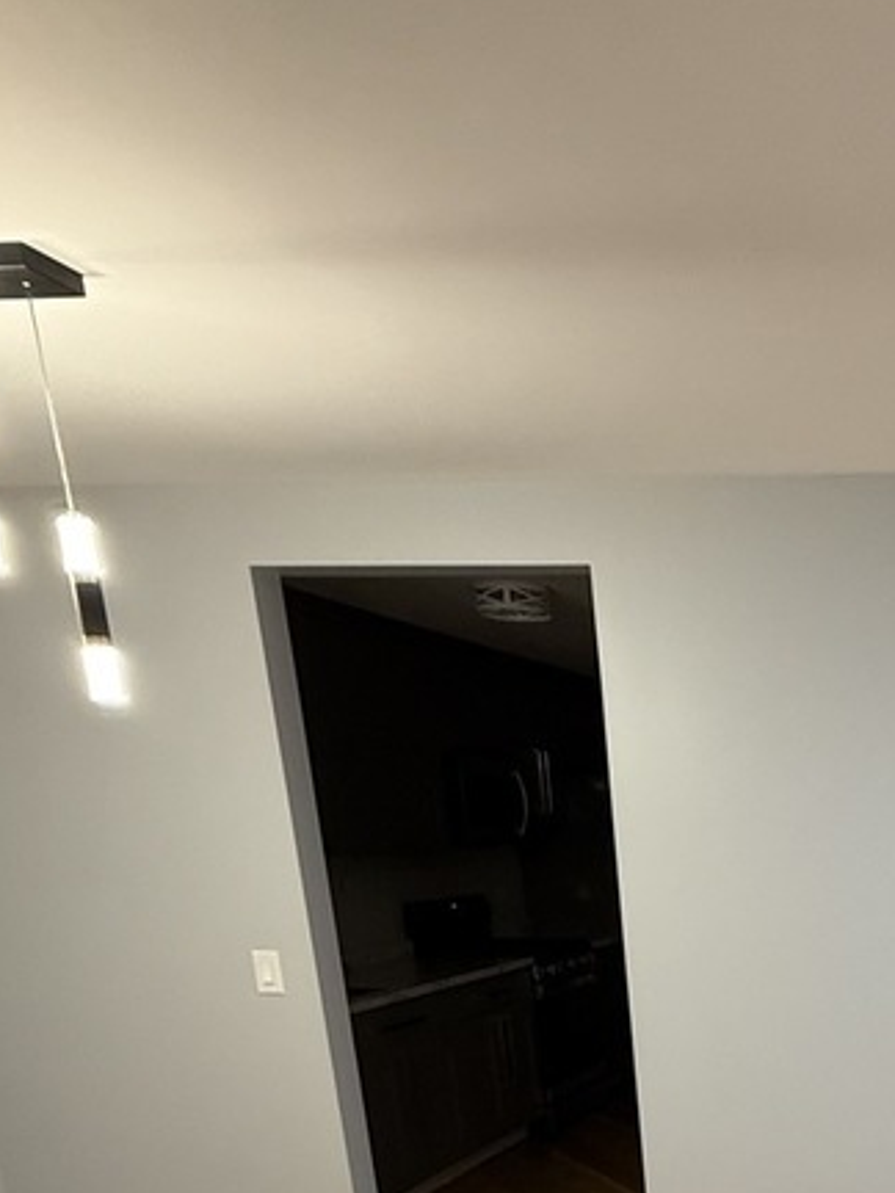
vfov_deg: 45.3
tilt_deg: -16.5
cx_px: 1003
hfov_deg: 34.6
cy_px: 1165
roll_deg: -0.6
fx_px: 1207
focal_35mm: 35
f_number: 2.2
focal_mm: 2.22
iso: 320
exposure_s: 1/60
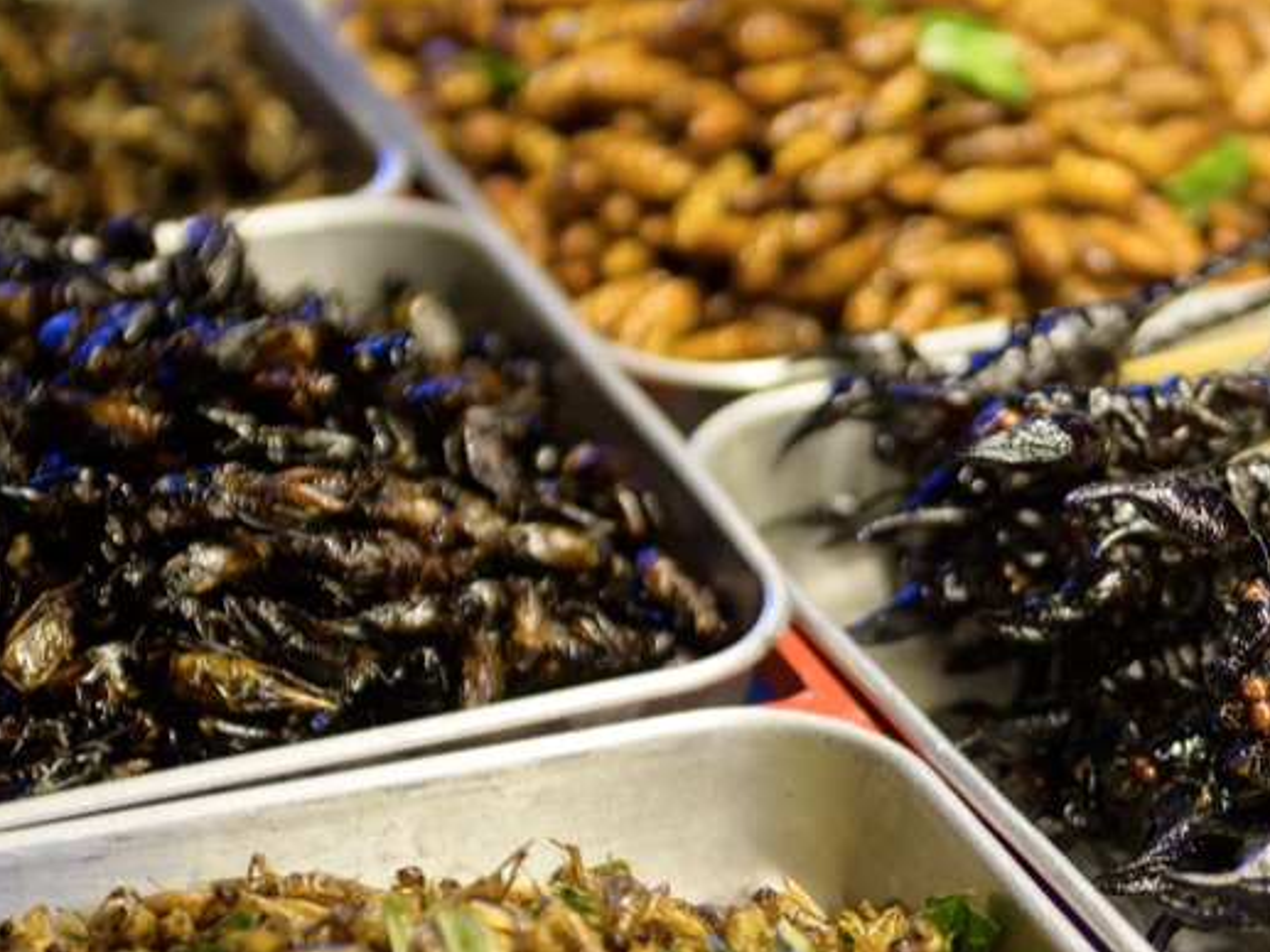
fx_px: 5725
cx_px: 1110
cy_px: 658
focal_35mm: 156
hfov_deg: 12.6
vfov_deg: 9.5
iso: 1250
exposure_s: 1/250
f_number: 2.8
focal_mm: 70
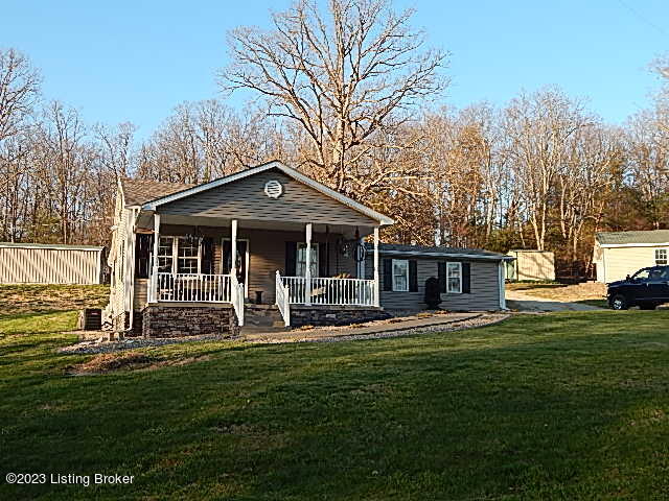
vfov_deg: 37.7
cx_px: 334
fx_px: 734
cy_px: 250
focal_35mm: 38
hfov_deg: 49.0
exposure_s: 1/320
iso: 125
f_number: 3.4
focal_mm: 6.8
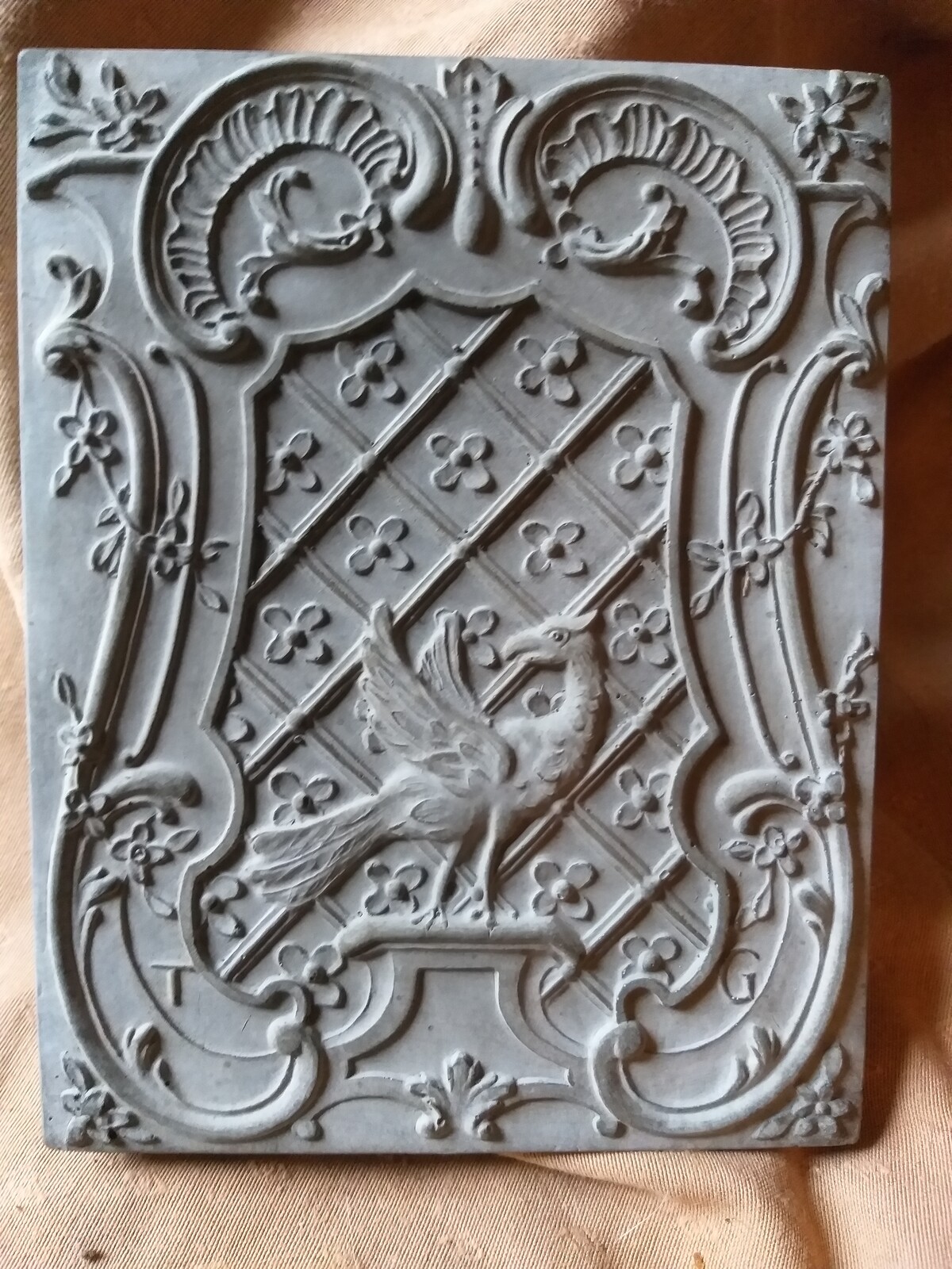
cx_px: 476
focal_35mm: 26
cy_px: 634
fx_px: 953
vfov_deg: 67.3
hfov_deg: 53.1
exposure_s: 1/25
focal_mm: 3.93
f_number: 1.7
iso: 400
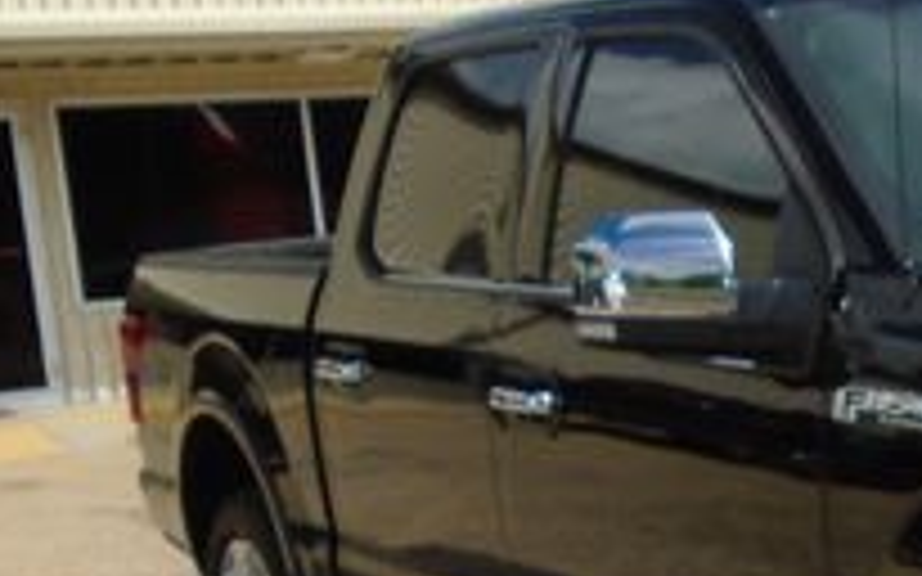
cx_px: 1097
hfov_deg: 22.3
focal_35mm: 86
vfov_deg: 14.9
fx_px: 2160
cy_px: 567
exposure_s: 1/1500
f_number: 3.2
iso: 100
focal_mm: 4.6
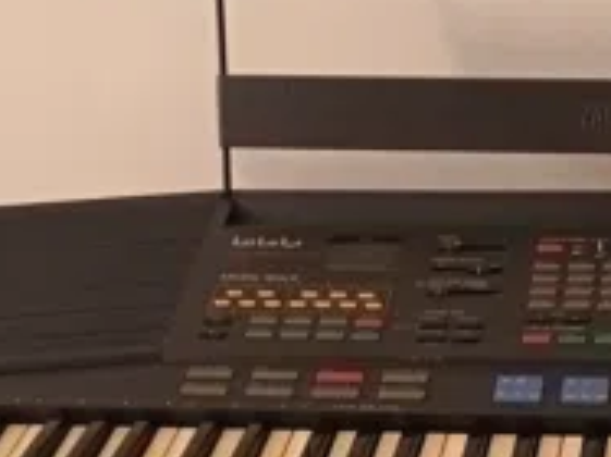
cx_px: 621
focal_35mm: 82
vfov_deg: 17.2
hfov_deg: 22.8
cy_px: 539
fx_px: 1446
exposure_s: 1/24
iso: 3074
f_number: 1.75
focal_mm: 5.25
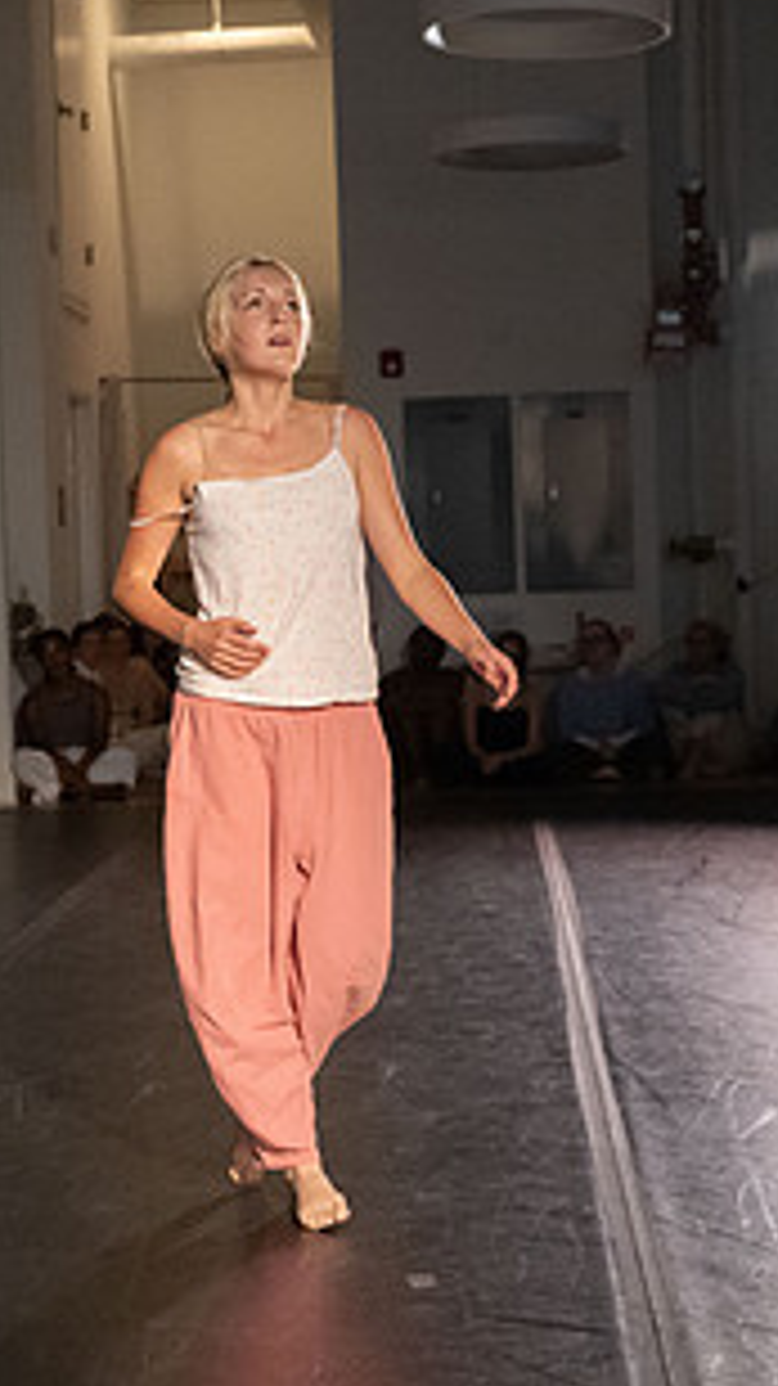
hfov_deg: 16.1
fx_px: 2754
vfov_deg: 28.2
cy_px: 641
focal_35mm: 75
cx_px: 319
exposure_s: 1/400
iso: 6400
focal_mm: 38
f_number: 4
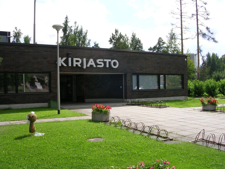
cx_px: 112
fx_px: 247
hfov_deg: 49.0
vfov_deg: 37.7
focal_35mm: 38
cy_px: 84
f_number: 5.6
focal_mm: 5.8
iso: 50
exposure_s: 1/258
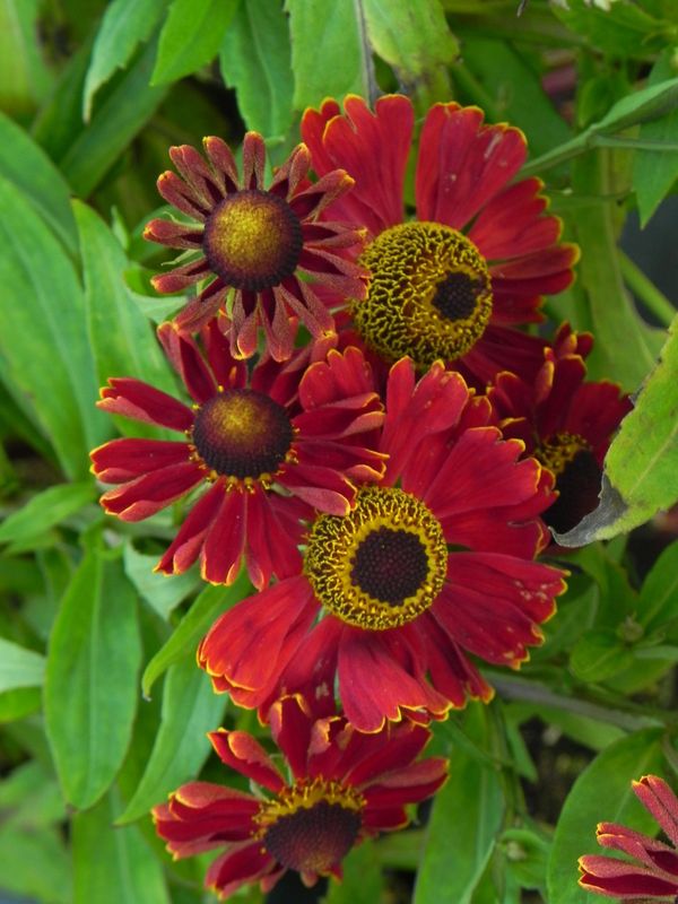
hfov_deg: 9.2
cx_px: 339
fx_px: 4231
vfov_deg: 12.2
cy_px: 452
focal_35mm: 162
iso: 160
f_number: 5
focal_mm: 28.8
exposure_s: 1/25
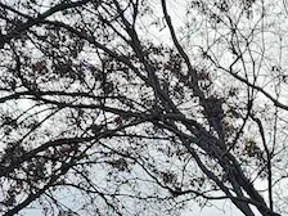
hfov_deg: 12.3
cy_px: 579
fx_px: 1281
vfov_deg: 8.5
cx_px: 402
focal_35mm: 154
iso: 25
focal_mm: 5.4
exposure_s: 1/1016
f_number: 1.8
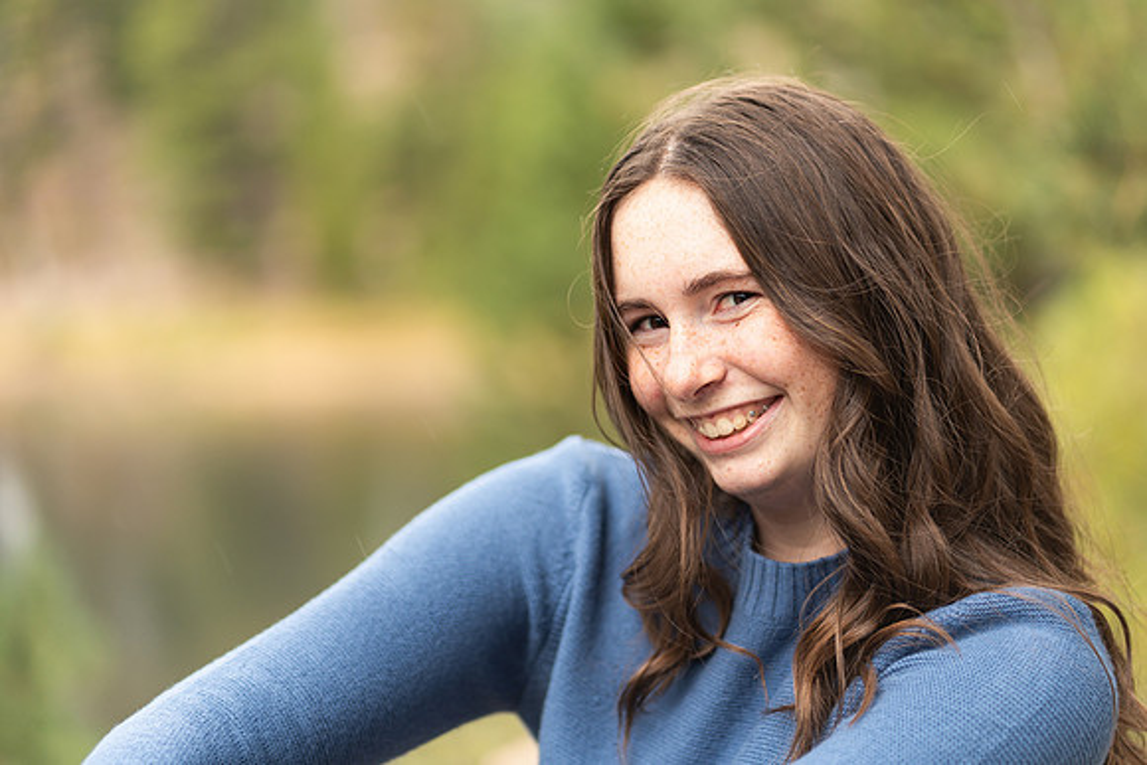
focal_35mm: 85
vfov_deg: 16.1
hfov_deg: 23.9
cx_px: 574
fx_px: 2709
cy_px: 382
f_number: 1.8
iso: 320
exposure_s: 1/160
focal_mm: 85
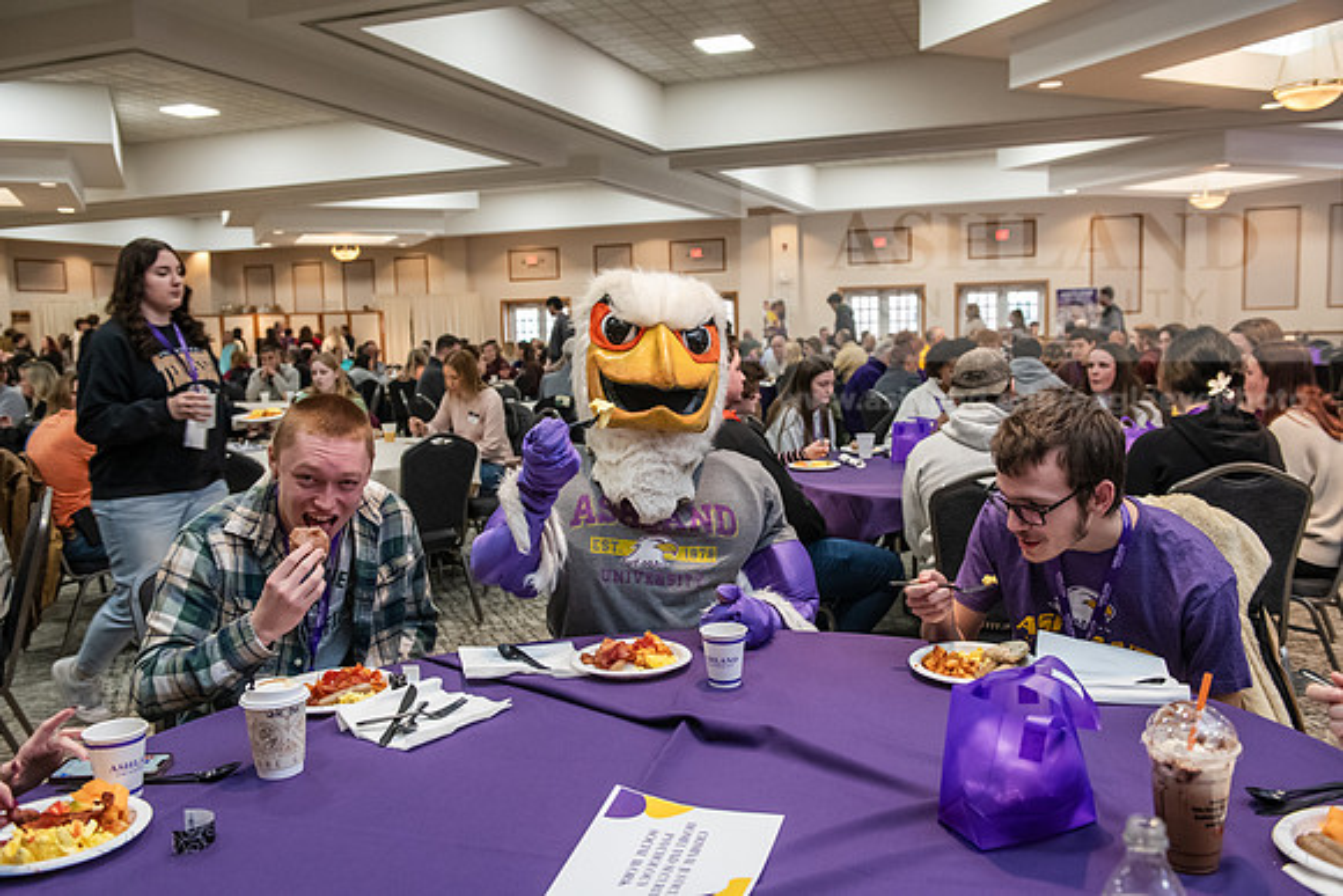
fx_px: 1157
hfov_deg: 60.3
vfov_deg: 42.3
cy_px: 448
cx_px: 672
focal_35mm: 31
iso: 2500
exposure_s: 1/125
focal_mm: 31
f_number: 4
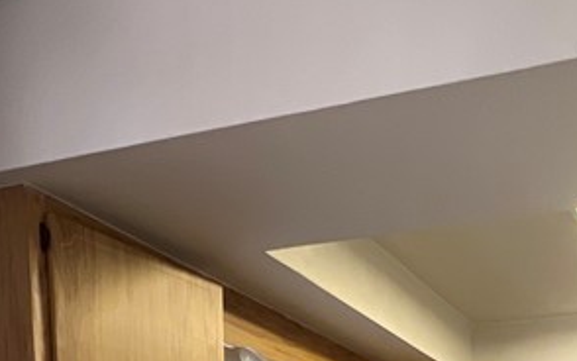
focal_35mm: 48
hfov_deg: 40.1
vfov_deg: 19.4
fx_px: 755
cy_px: 665
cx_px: 463
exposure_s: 1/60
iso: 160
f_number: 1.8
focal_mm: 1.57
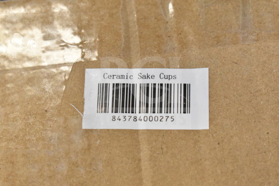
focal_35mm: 78
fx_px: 605
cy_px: 93
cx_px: 140
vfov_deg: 17.5
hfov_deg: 26.0
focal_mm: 52
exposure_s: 1/80
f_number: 5.6
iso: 3600
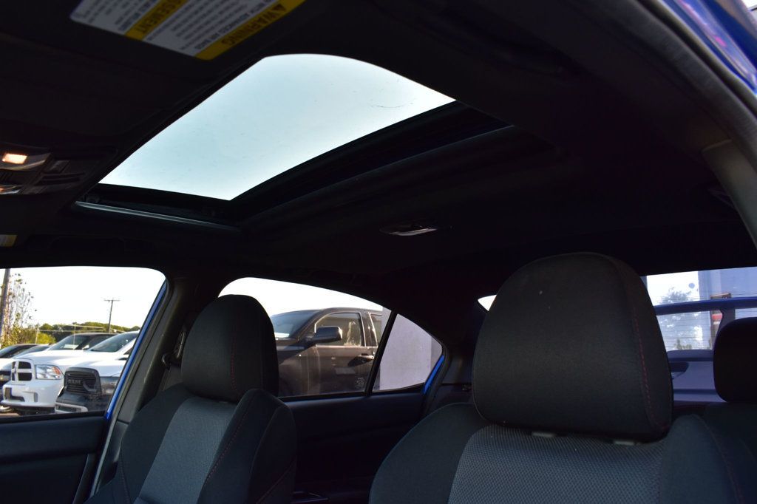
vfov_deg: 47.9
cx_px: 378
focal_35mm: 27
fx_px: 568
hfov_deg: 67.4
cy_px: 252
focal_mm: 18
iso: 400
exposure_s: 1/60
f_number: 8
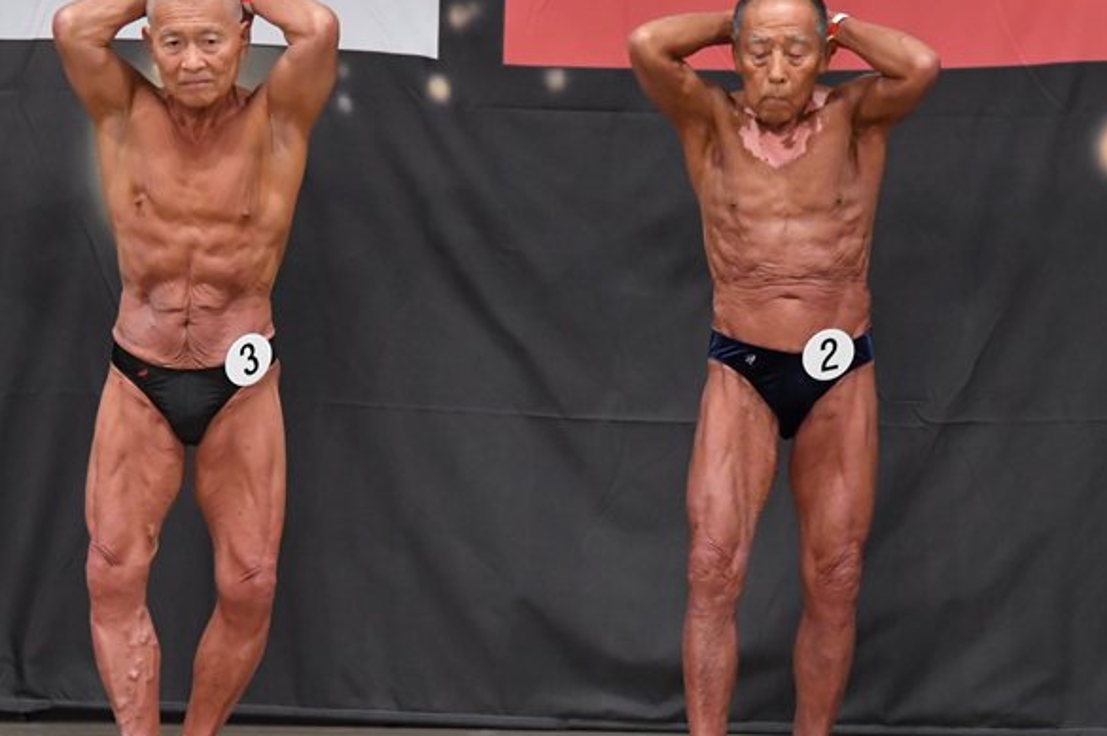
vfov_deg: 4.1
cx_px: 487
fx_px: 10384
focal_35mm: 338
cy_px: 375
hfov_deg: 6.1
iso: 5000
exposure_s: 1/400
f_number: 5.6
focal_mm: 170
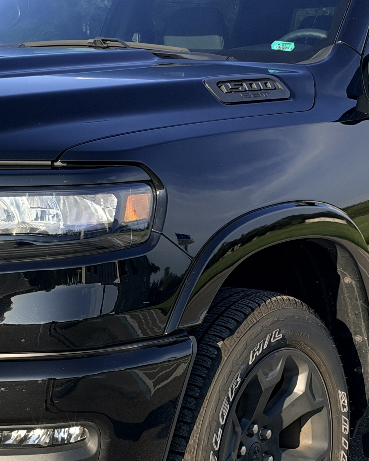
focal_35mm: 94
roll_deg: -1.0
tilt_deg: -6.8
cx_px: 166
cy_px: 279
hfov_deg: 16.4
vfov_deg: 20.4
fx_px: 1283
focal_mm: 6.93
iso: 64
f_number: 1.8
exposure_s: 1/2273
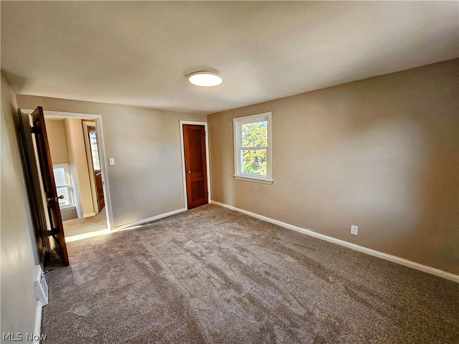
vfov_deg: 89.9
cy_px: 172
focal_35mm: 13
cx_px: 230
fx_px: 172
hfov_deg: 106.2
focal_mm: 2.2
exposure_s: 1/60
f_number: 2.2
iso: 100
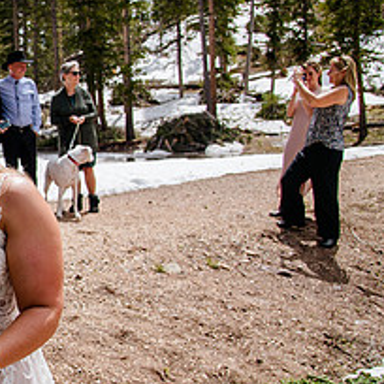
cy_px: 201
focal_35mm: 58
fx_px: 728
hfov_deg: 25.6
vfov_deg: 29.5
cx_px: -107
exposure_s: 1/800
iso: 200
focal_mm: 24
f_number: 5.6
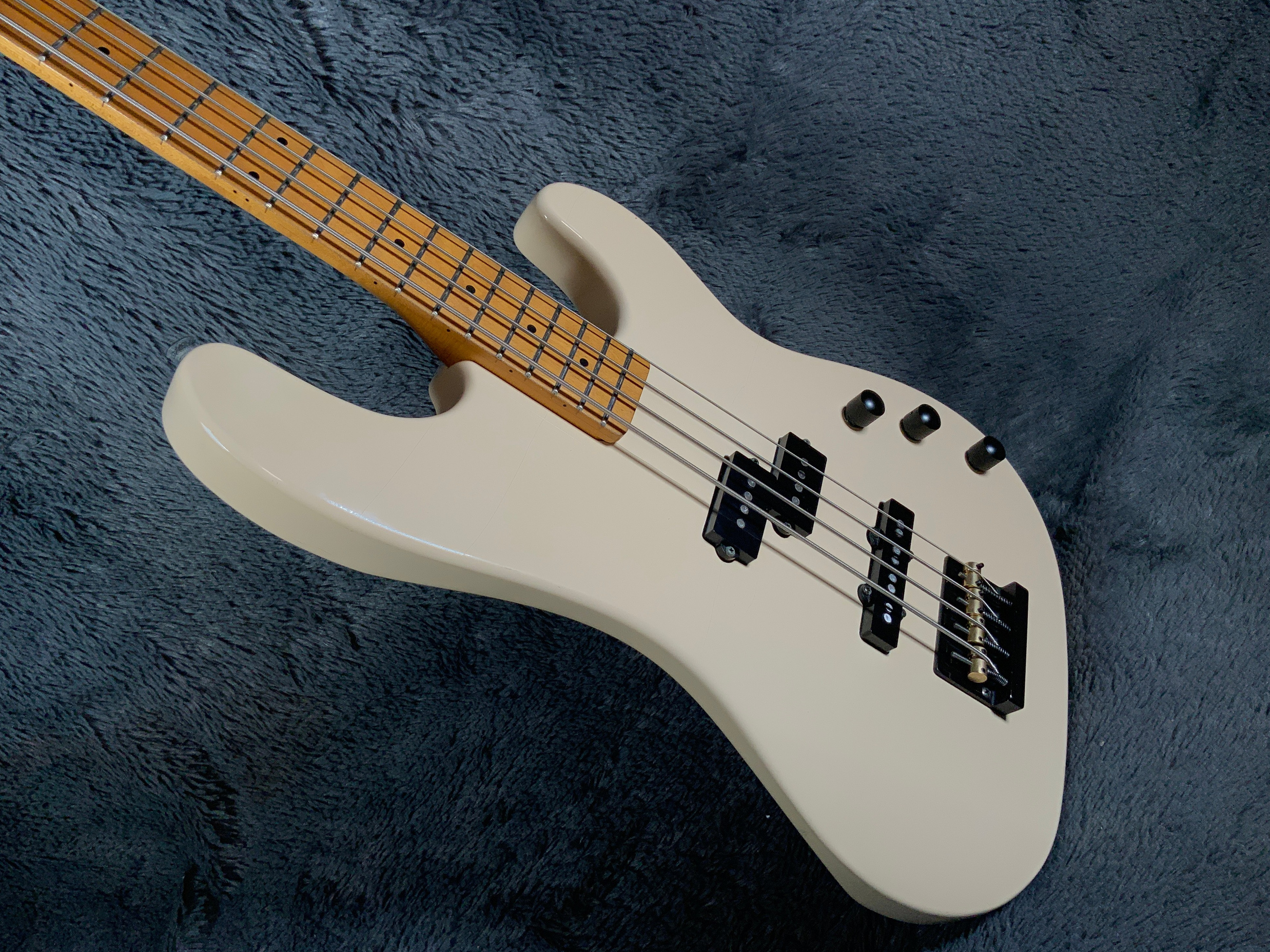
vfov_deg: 46.8
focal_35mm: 30
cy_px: 474
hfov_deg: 60.0
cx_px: 618
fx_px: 1101
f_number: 1.8
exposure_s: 1/312
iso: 32
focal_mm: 3
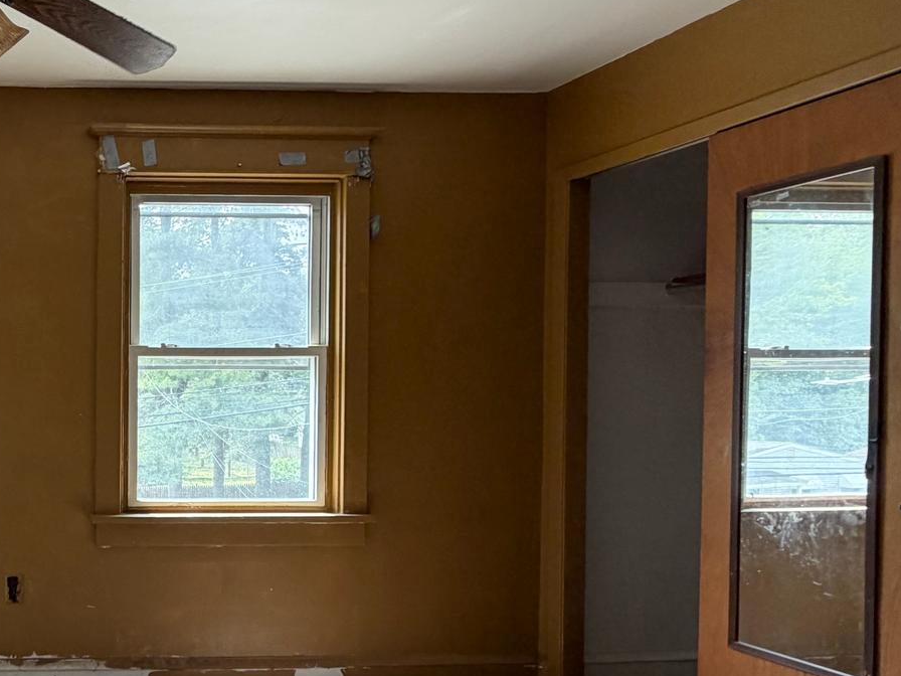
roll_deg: +0.3
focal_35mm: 32
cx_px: -15
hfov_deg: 46.7
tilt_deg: -2.3
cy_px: 408
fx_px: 833
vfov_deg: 43.9
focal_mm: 2.22
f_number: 2.2
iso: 80
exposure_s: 1/121
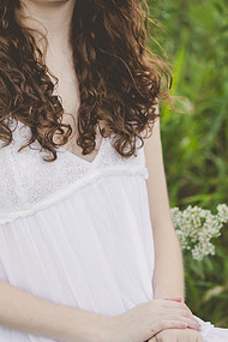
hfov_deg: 10.2
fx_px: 1273
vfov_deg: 15.2
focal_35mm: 134
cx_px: 71
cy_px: 80
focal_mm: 85
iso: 640
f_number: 2.8
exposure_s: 1/800
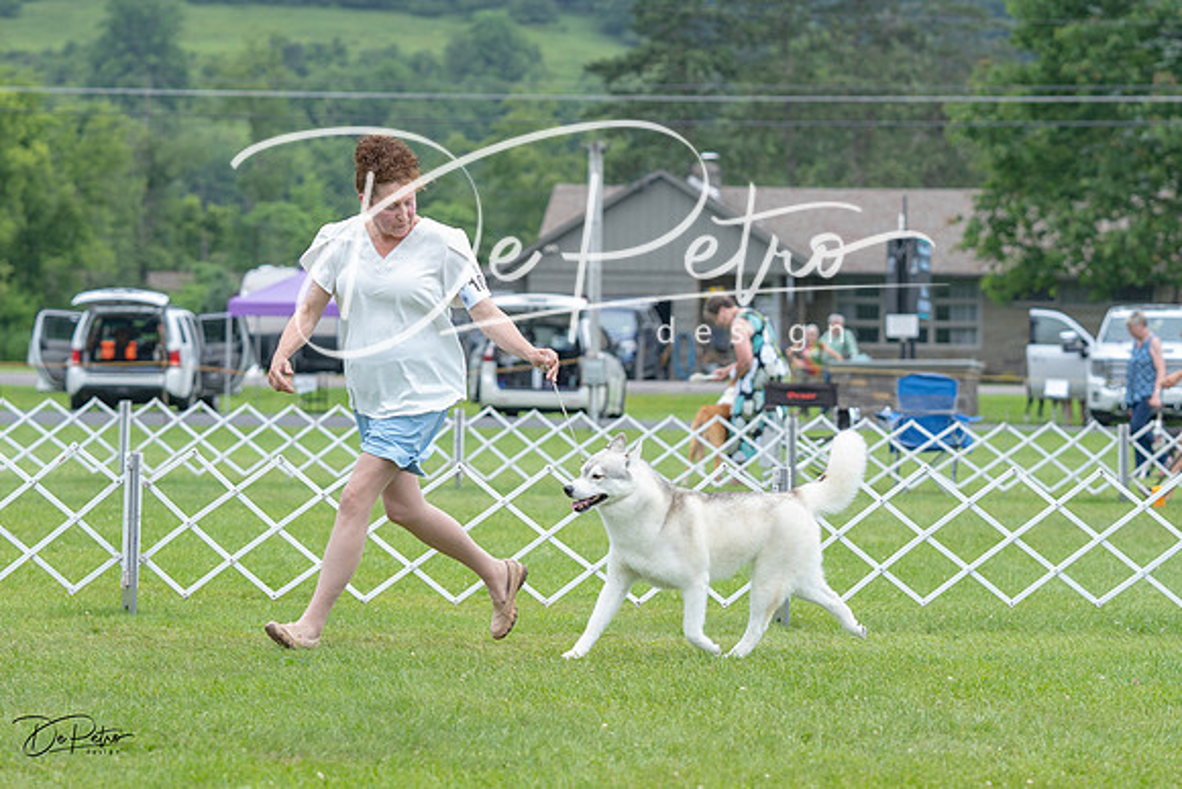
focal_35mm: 139
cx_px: 591
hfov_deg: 14.8
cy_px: 394
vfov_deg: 9.9
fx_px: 4565
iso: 400
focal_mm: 93
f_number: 3.5
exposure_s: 1/1250
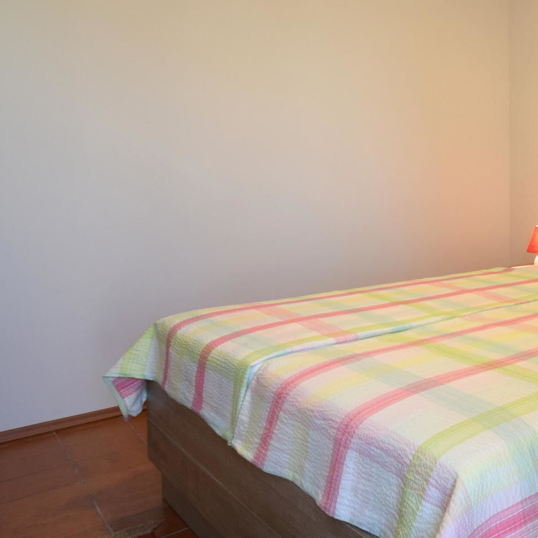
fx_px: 563
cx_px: 671
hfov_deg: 36.7
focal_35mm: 32
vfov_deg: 50.0
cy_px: 172
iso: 400
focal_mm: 10
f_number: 4.5
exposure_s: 1/80
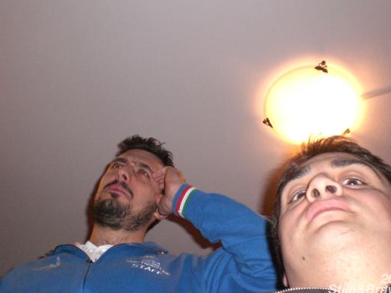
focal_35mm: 47
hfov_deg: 40.4
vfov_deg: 30.8
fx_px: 531
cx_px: 197
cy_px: 116
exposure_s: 1/60
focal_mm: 6.3
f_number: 3.1
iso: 400
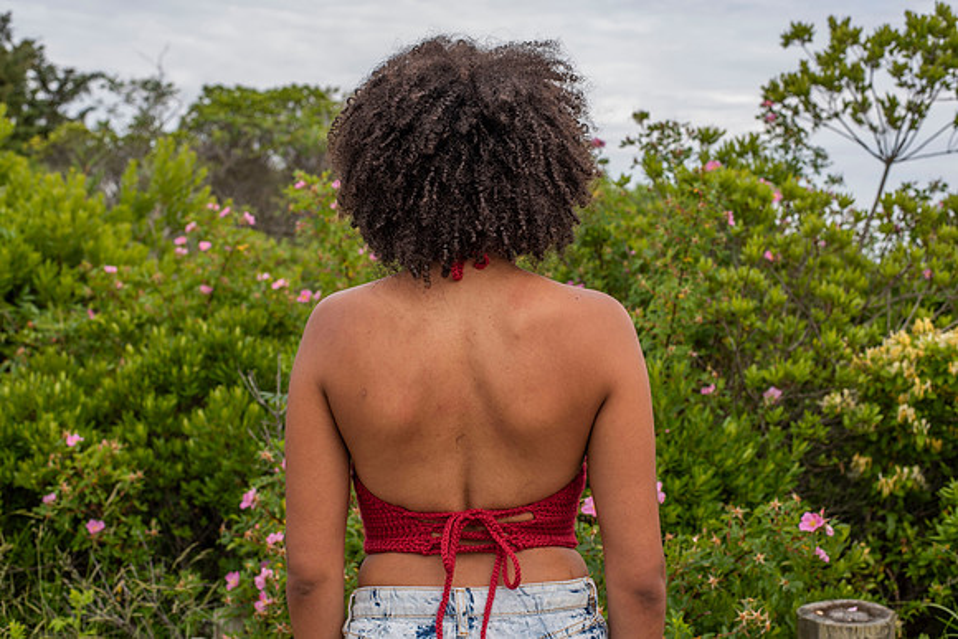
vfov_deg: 27.0
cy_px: 320
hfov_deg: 39.6
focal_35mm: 50
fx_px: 1331
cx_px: 479
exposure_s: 1/160
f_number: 7.1
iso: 64
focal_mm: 50
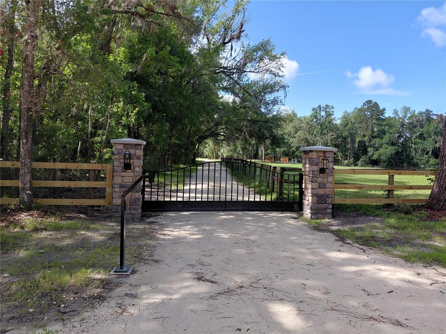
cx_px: 223
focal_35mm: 25
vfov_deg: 54.9
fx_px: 322
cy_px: 167
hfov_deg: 69.4
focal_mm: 4.69
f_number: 1.8
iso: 50
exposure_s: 1/1134
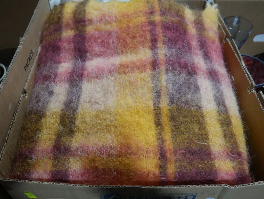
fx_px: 259
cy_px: 100
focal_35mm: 34
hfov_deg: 53.9
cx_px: 132
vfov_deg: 41.8
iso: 200
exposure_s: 1/60
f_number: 4
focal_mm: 17
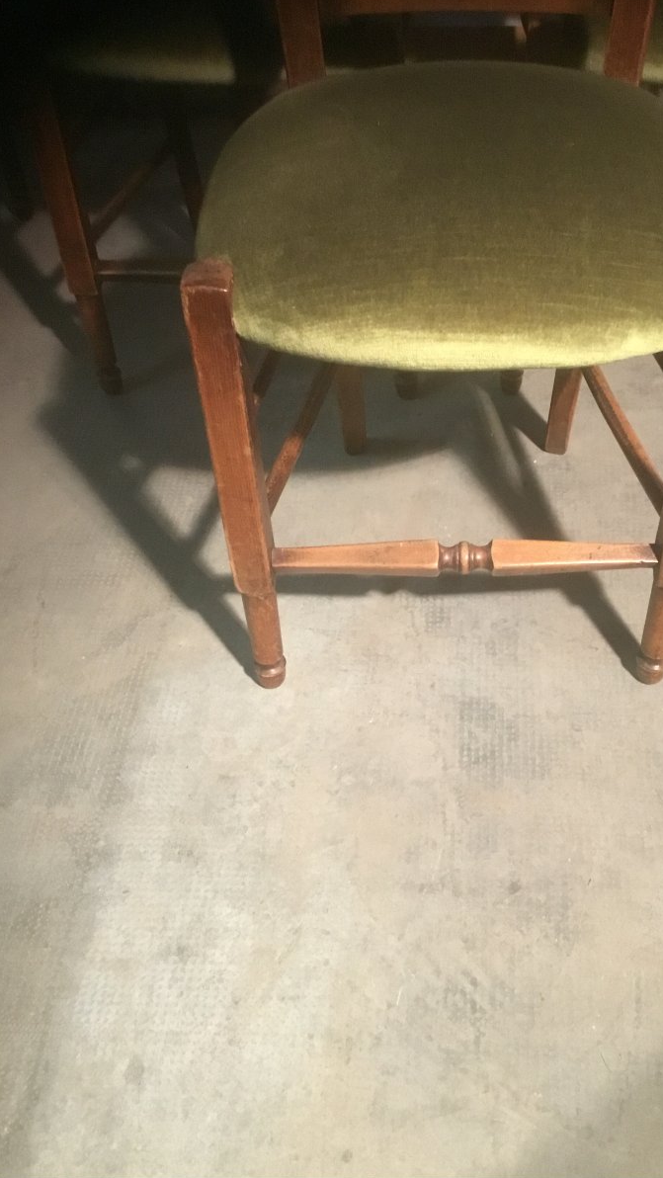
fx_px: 1062
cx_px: 425
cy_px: 588
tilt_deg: -46.7
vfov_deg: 58.0
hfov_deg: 34.4
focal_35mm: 34
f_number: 2.4
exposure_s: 1/20
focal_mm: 3.3
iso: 200
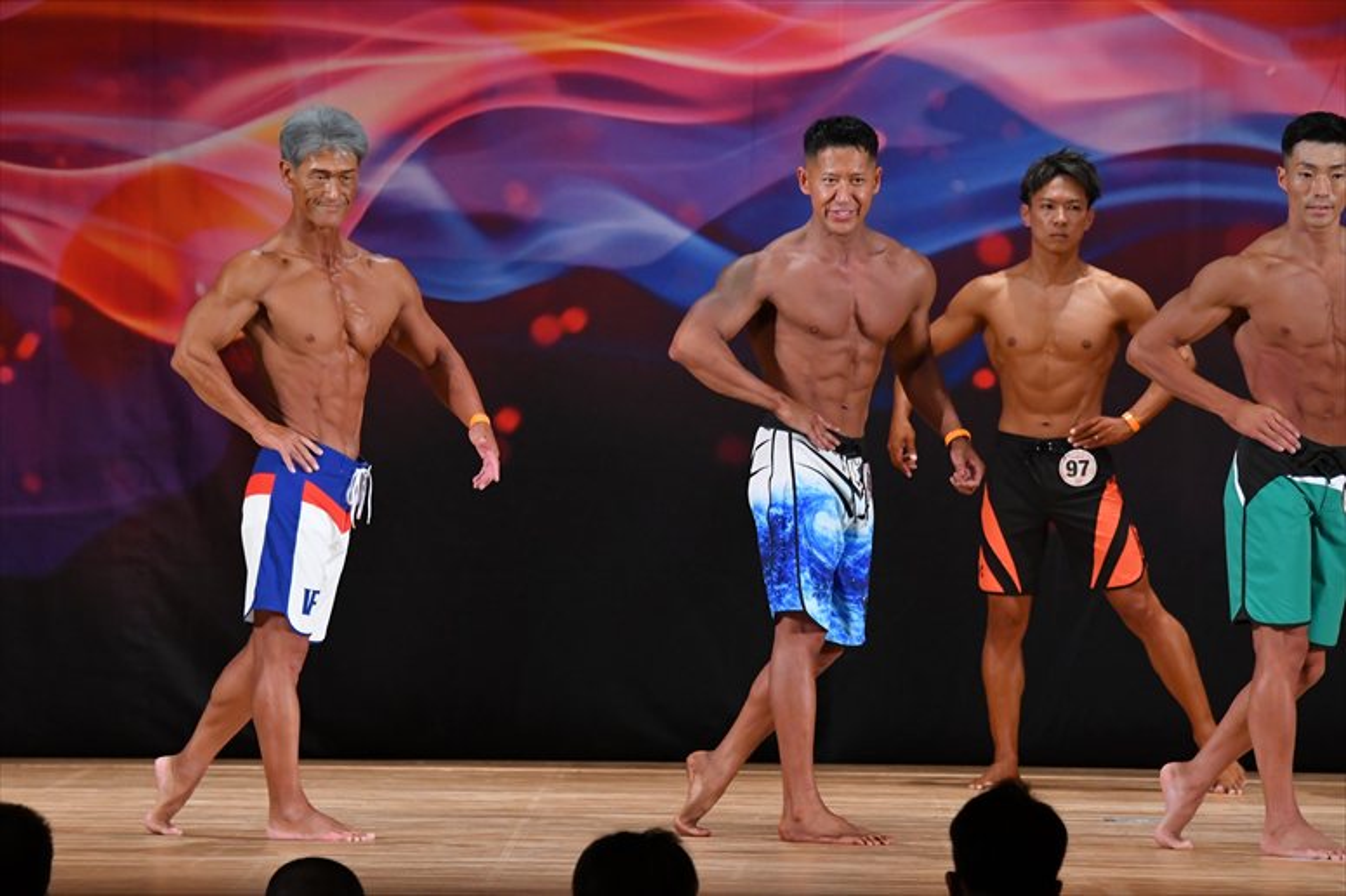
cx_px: 673
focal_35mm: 225
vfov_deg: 6.1
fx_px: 8409
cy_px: 448
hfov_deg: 9.2
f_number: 5.6
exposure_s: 1/400
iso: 3200
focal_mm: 150
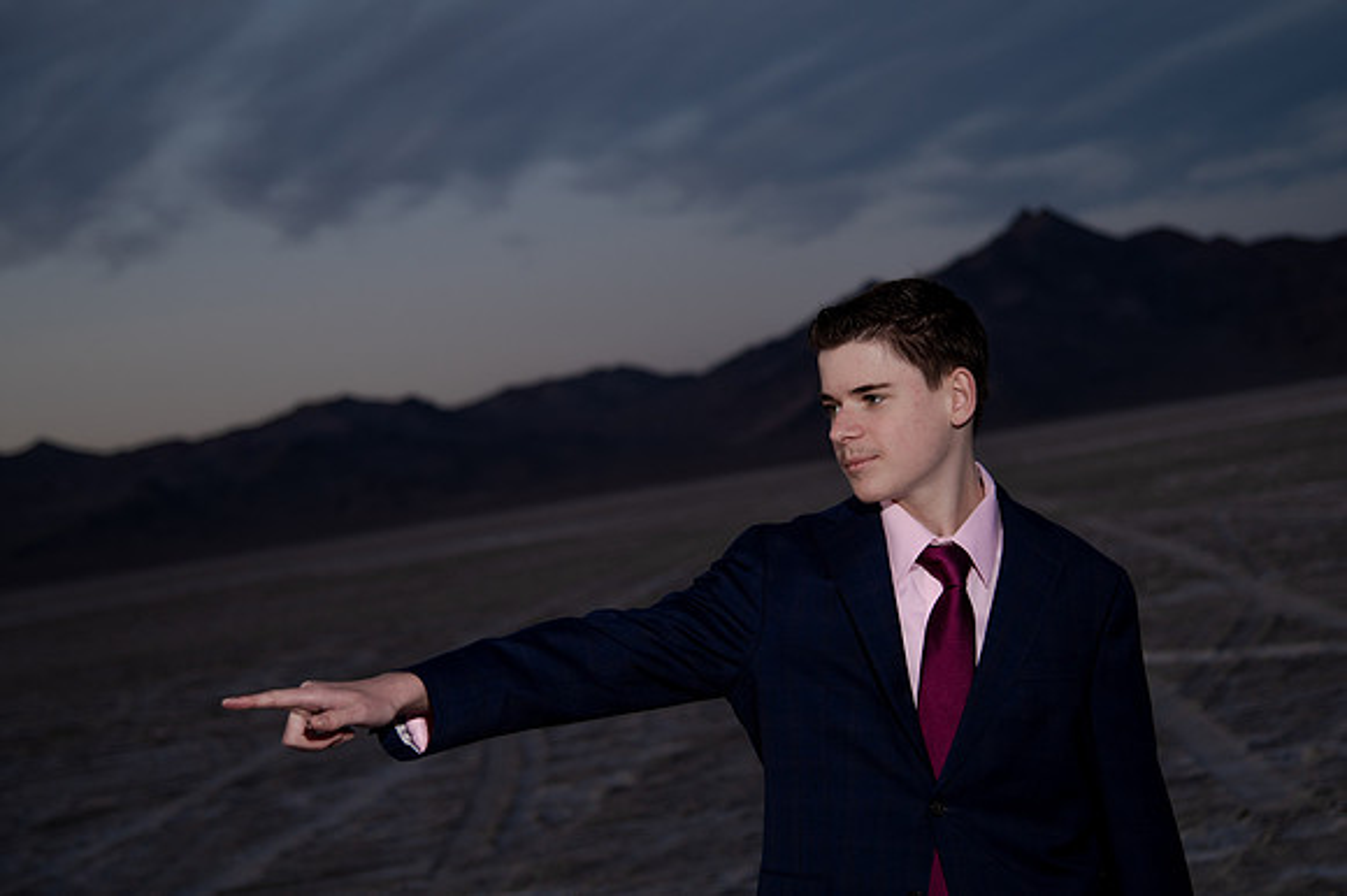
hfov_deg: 26.8
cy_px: 410
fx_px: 2827
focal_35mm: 76
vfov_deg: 18.0
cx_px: 731
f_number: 4
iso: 400
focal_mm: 62
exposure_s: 1/160
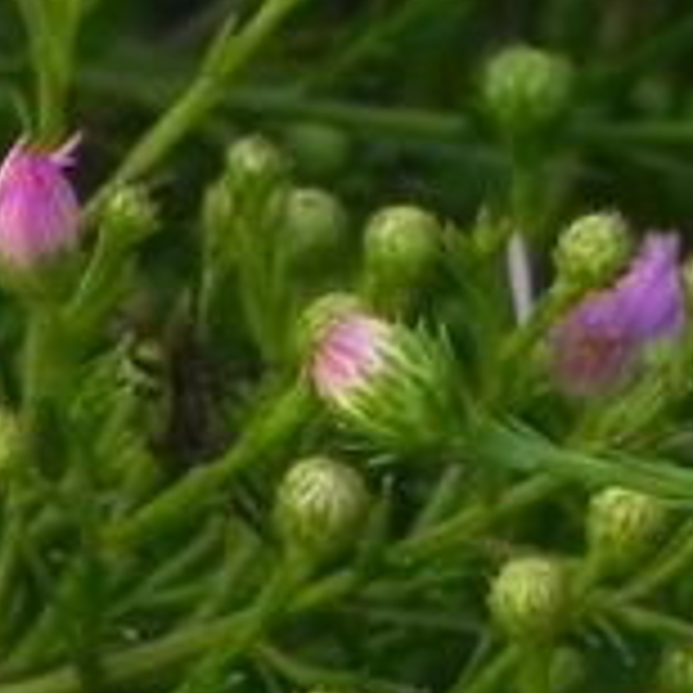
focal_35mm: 641
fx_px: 14518
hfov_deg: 2.7
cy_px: 0
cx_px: -1406
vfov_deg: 2.7
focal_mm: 18.8
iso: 160
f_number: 4.5
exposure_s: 1/60
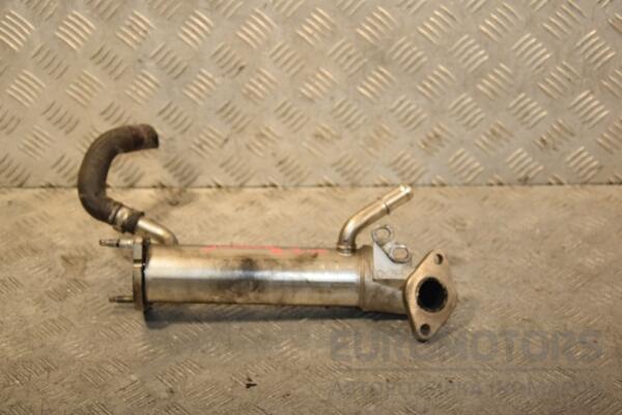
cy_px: 208
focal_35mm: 68
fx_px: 1166
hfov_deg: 29.9
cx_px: 311
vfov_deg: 20.2
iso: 800
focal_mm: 45
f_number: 5
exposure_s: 1/200
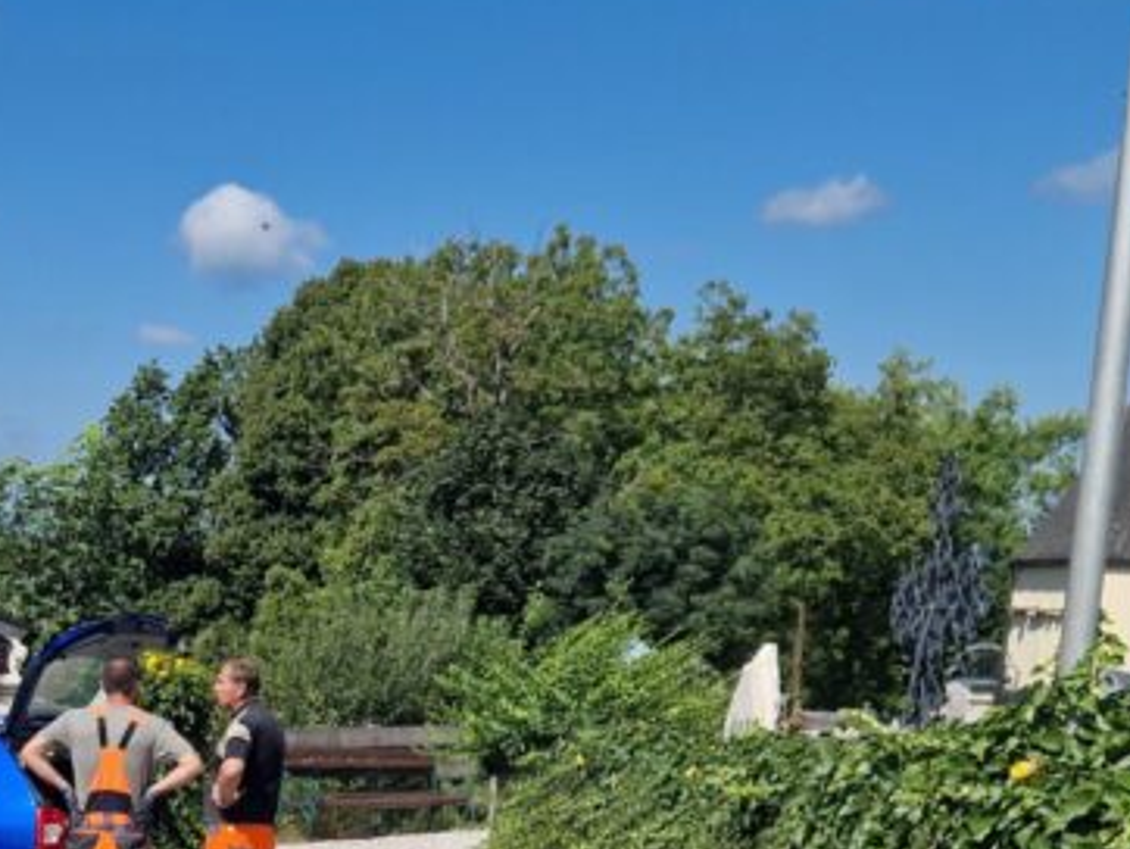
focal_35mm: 65
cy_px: 855
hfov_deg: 28.5
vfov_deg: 21.8
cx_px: 78
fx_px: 2123
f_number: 1.8
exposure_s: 1/2848
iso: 50
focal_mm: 5.4
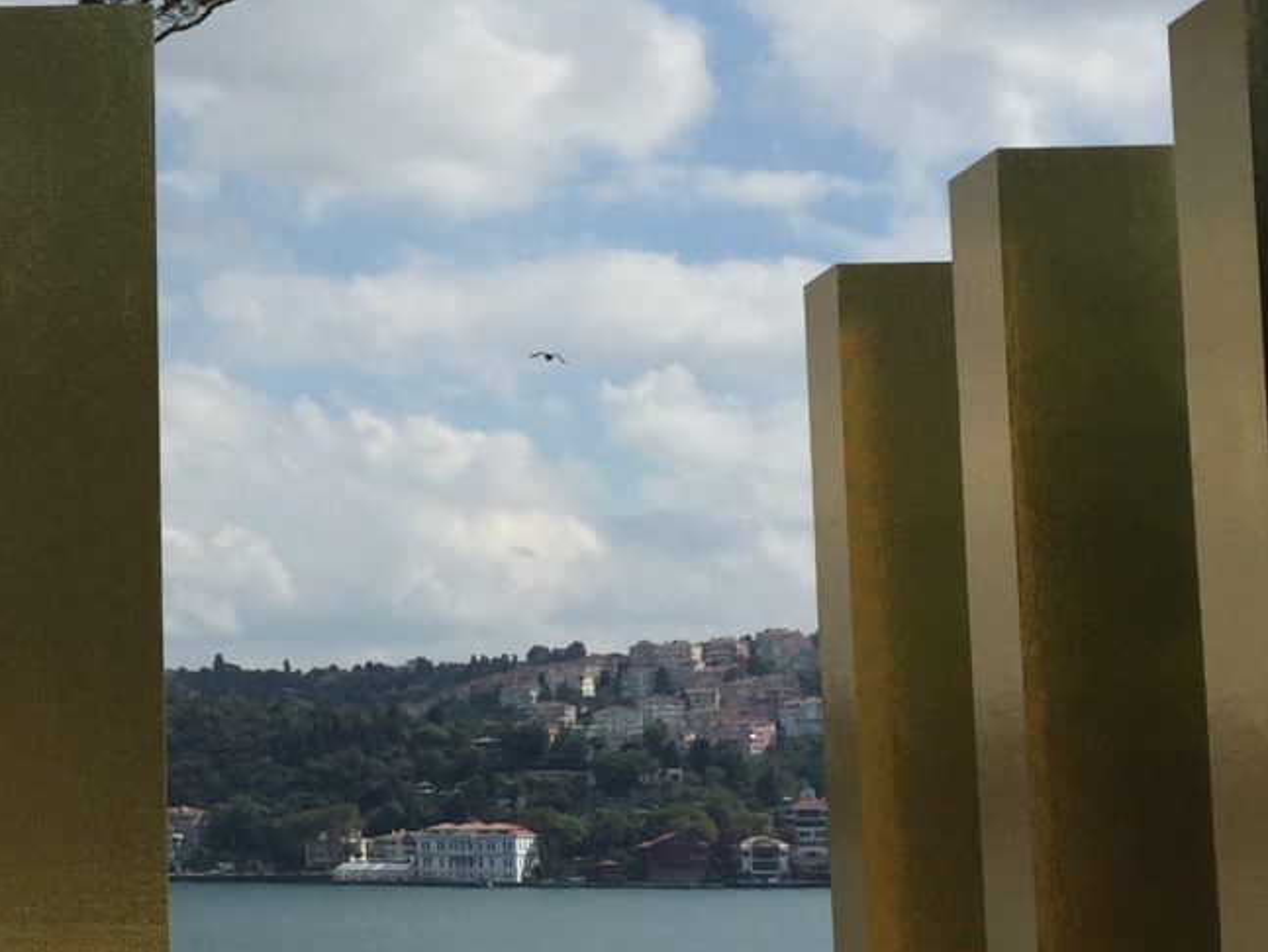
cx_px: -141
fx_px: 3152
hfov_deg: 21.5
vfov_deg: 17.2
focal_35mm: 86
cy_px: 421
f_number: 2.2
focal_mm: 4.15
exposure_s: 1/3968
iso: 32
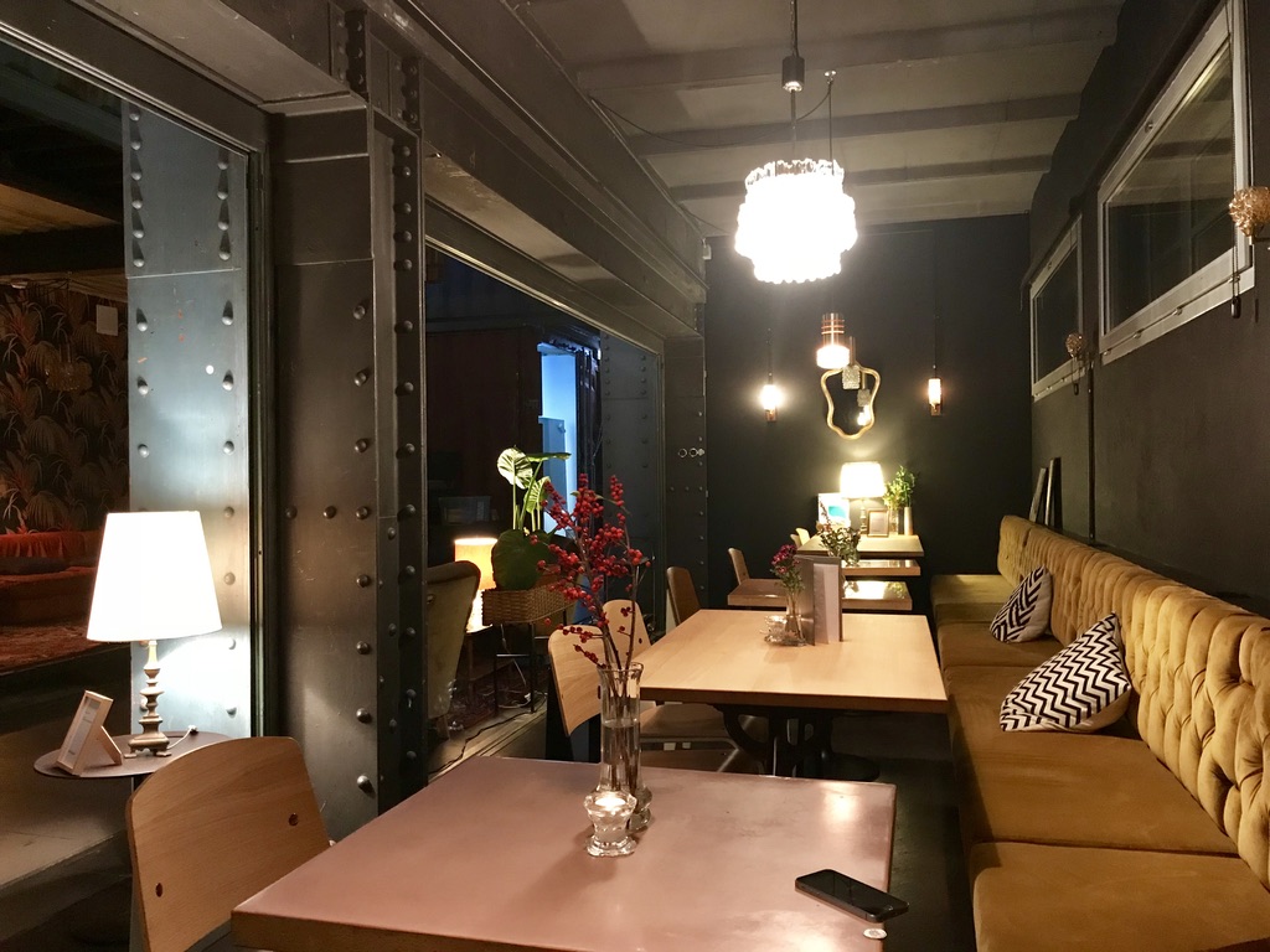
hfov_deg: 63.4
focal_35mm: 28
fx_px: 1027
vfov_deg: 49.7
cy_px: 476
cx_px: 635
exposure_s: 1/6
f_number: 1.8
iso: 100
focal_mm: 3.99
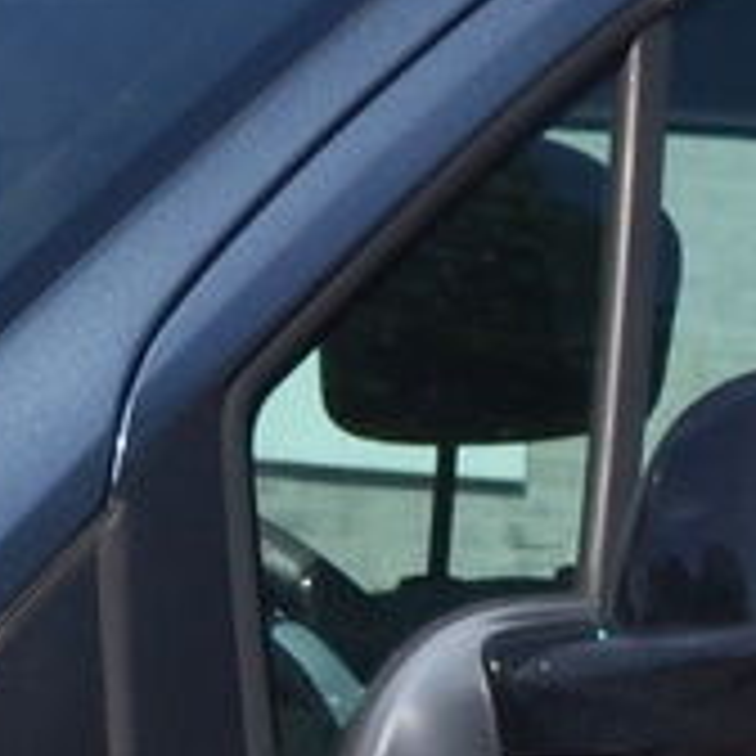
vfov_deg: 4.9
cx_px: -68
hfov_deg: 5.0
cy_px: 1305
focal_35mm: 350
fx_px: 8648
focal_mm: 24
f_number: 9
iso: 100
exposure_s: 1/320
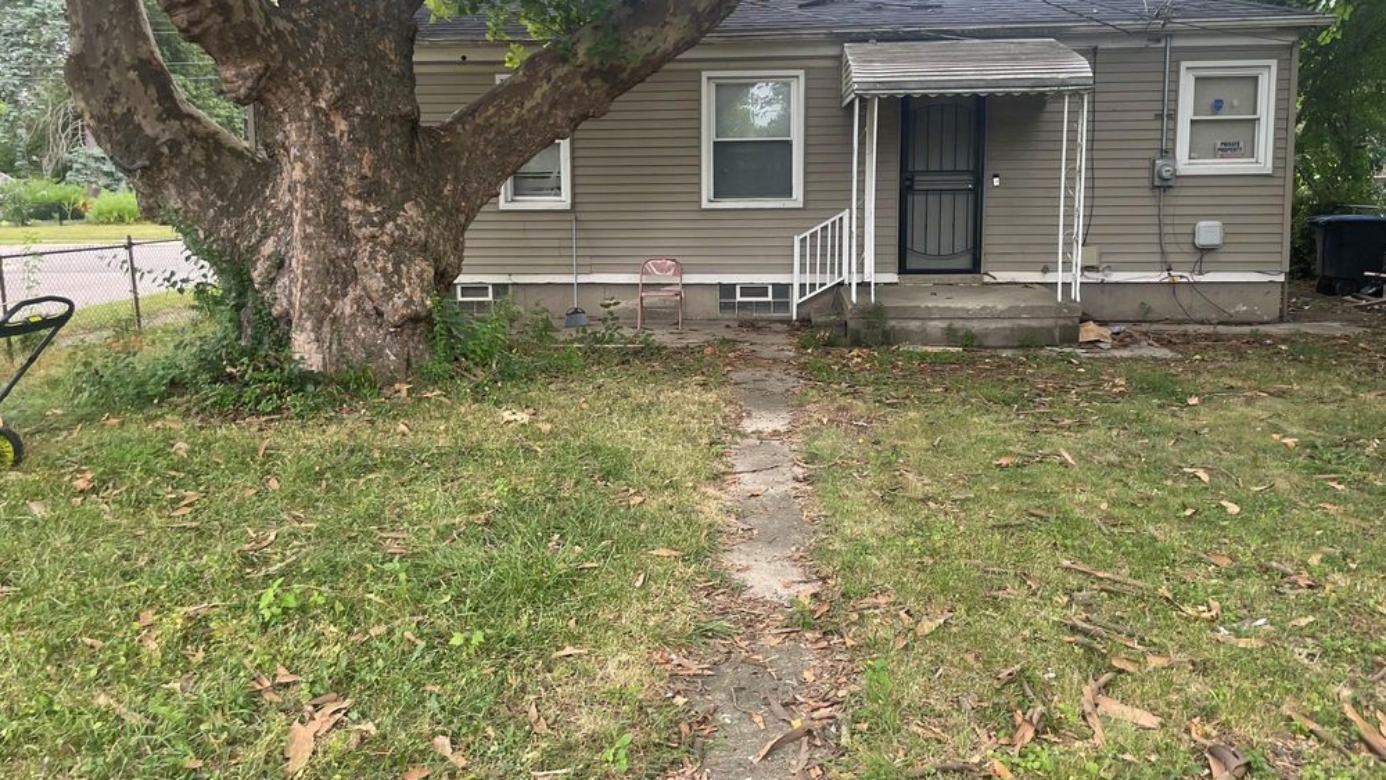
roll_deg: +1.4
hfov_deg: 66.1
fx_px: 1066
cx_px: 697
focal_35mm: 29
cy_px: 321
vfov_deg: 40.1
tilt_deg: -7.2
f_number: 1.6
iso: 64
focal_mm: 4.2
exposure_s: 1/121
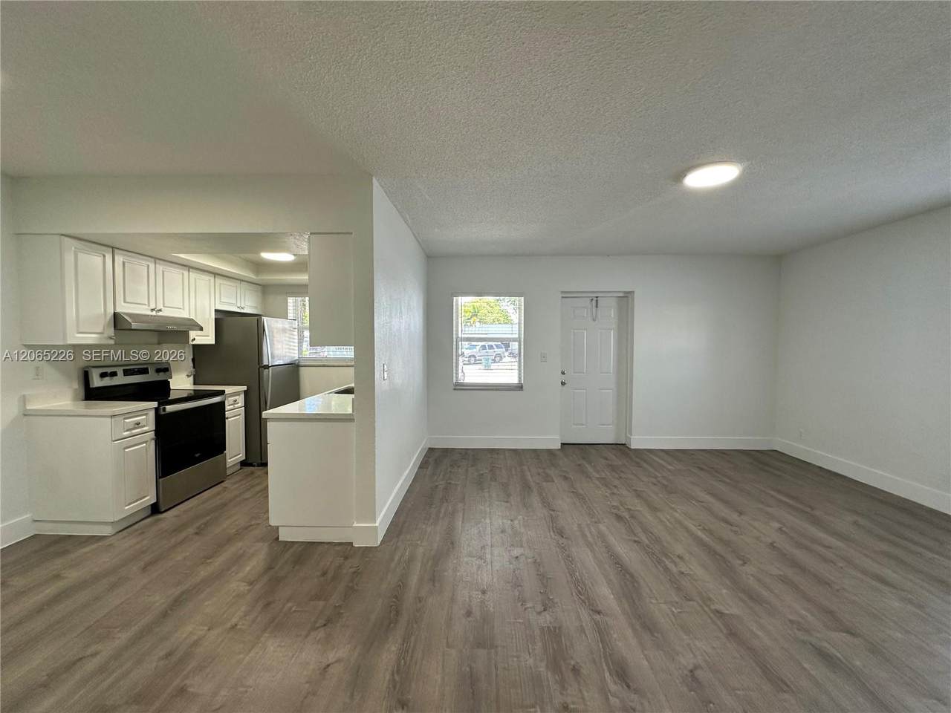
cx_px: 476
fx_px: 385
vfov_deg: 85.7
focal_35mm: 14
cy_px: 356
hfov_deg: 102.1
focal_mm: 2.22
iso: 125
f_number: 2.2
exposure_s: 1/120
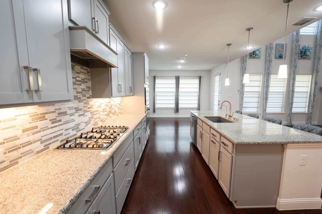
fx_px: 134
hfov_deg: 100.4
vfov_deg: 77.3
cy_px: 111
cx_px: 166
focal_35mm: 15
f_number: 4
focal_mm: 14
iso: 800
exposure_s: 1/60
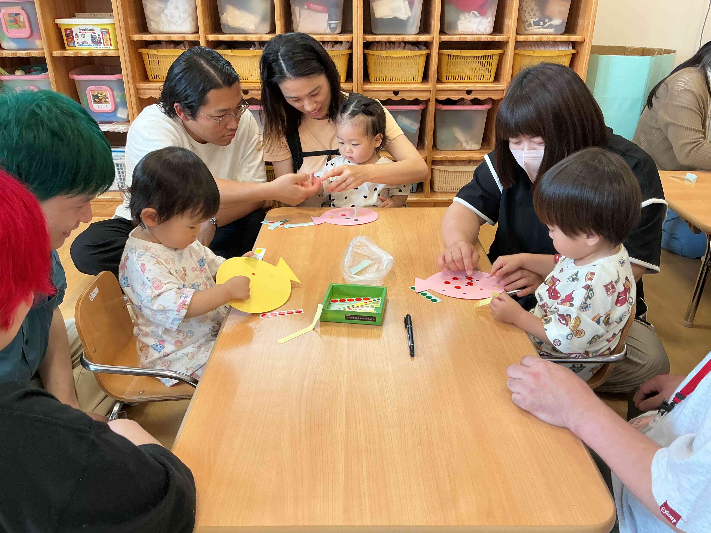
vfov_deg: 48.2
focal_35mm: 29
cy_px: 266
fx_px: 596
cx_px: 356
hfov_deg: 61.7
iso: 50
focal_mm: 3
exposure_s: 1/120
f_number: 1.8
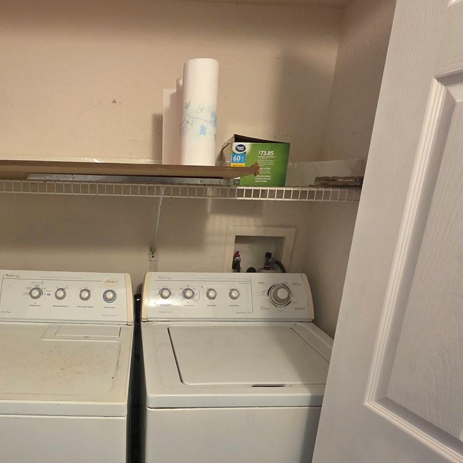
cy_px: 300
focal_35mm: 23
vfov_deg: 65.9
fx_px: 348
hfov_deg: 65.3
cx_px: 150
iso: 400
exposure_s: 1/60
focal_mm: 2.2
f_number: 1.9
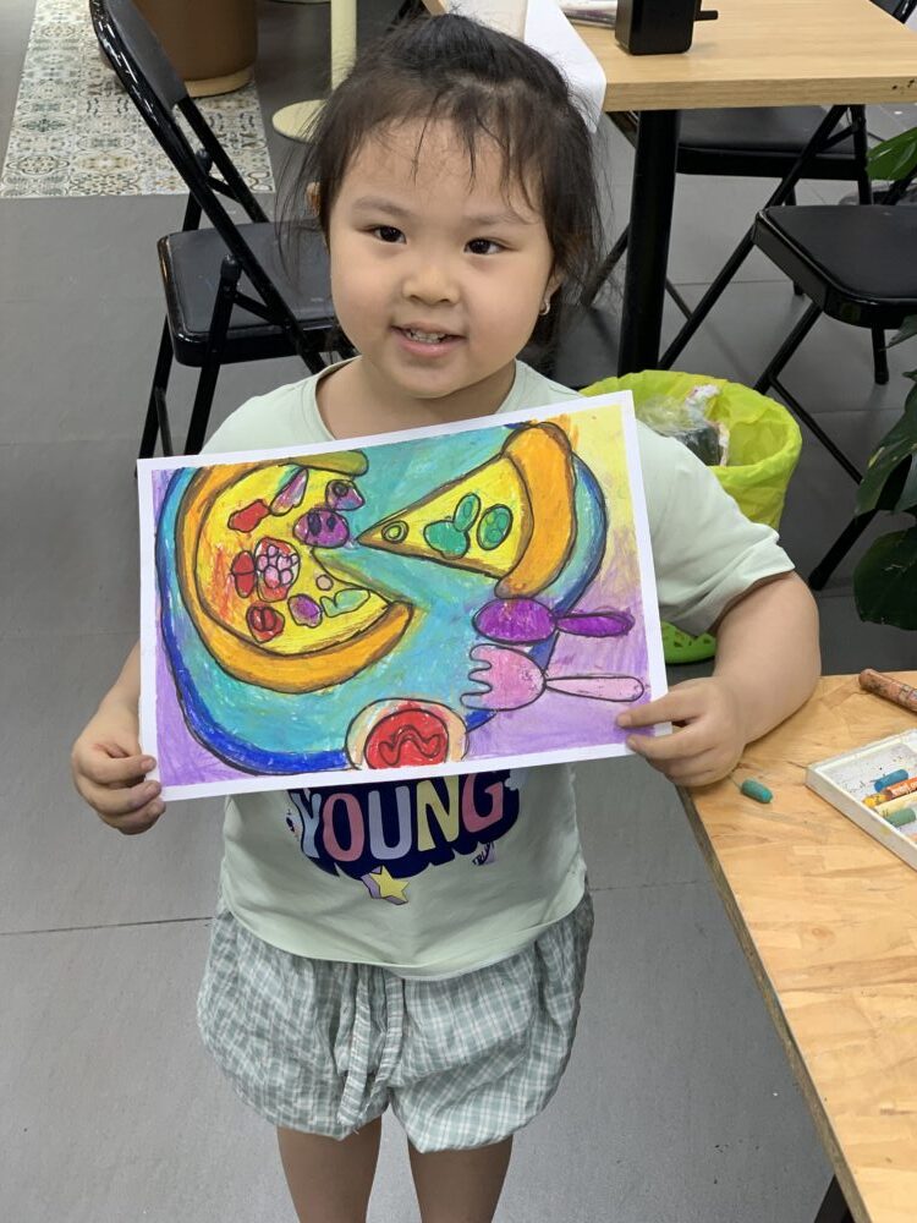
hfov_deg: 28.0
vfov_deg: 36.8
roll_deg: -2.0
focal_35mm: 52
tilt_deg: -31.1
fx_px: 1837
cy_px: 612
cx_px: 458
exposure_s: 1/100
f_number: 2.4
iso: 80
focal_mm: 6
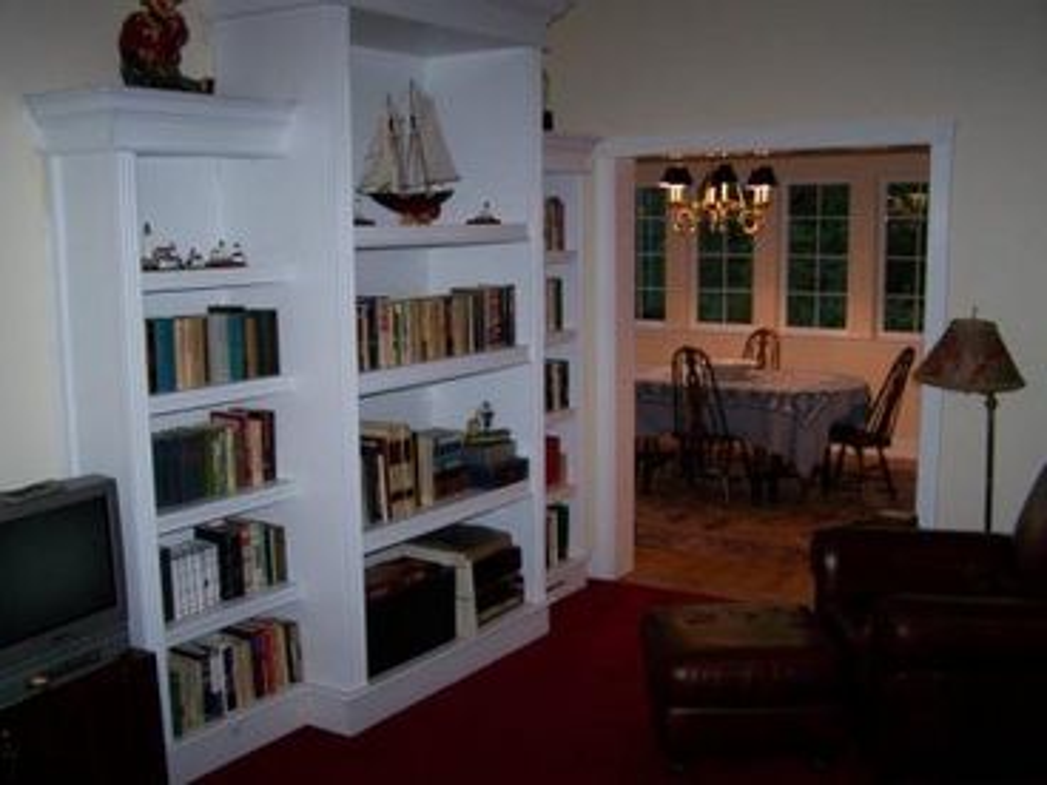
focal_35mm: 38
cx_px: 524
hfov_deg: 49.0
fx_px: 1149
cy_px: 392
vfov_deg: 37.7
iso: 200
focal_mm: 6.3
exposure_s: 1/60
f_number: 2.8
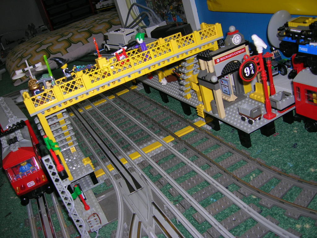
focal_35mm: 34
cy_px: 119
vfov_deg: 41.8
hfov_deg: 54.0
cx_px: 158
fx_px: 311
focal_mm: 5.7
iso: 50
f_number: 2.9
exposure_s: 1/60.1
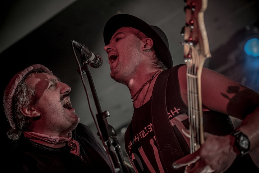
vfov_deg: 19.5
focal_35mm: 70
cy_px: 86
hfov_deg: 28.8
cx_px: 130
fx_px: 504
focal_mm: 70
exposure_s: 1/100
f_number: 2.8
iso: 640
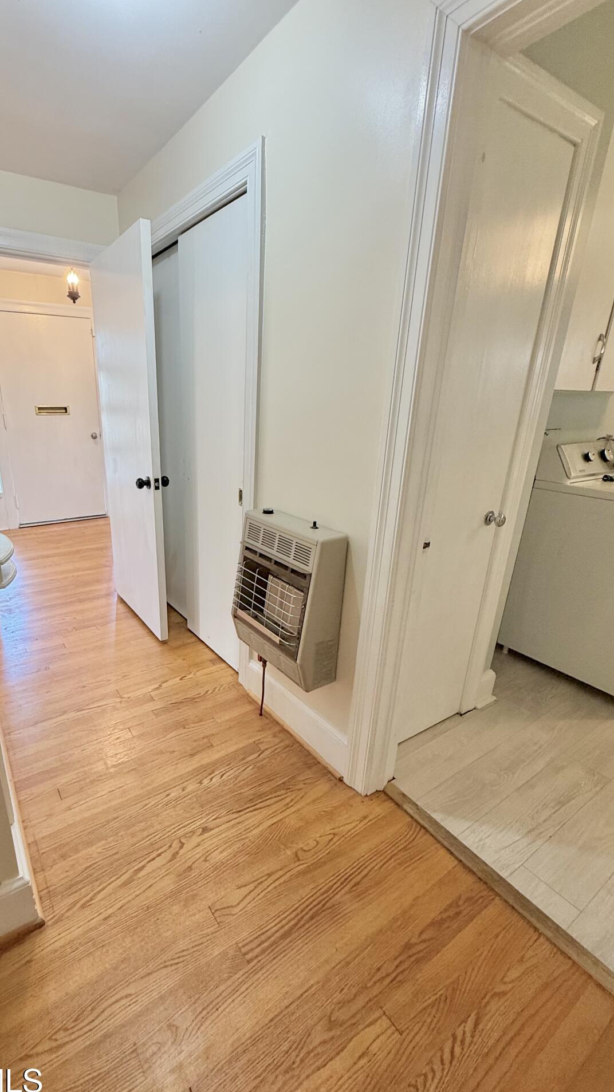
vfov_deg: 99.4
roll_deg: +0.0
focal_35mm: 16
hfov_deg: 66.0
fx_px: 463
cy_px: 561
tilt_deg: -18.6
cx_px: 228
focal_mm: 2.22
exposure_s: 1/60
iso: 160
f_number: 2.2
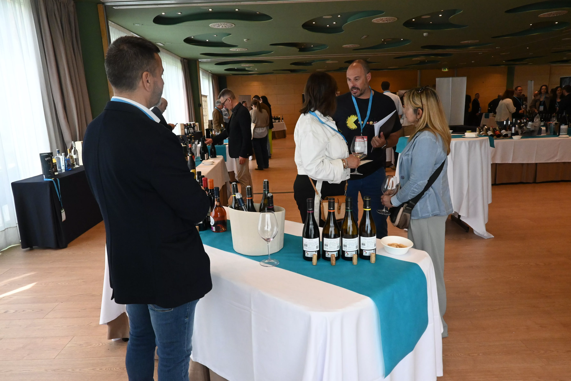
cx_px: 286
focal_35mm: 24
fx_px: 381
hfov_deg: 73.7
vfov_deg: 53.1
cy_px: 190
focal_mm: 16
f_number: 10
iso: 3200
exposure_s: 1/320
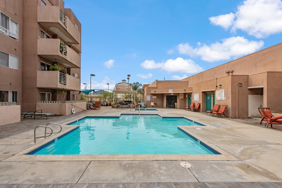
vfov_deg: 73.7
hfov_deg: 96.7
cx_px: 134
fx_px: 125
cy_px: 97
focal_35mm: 16
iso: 200
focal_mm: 15
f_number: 11
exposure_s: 1/500
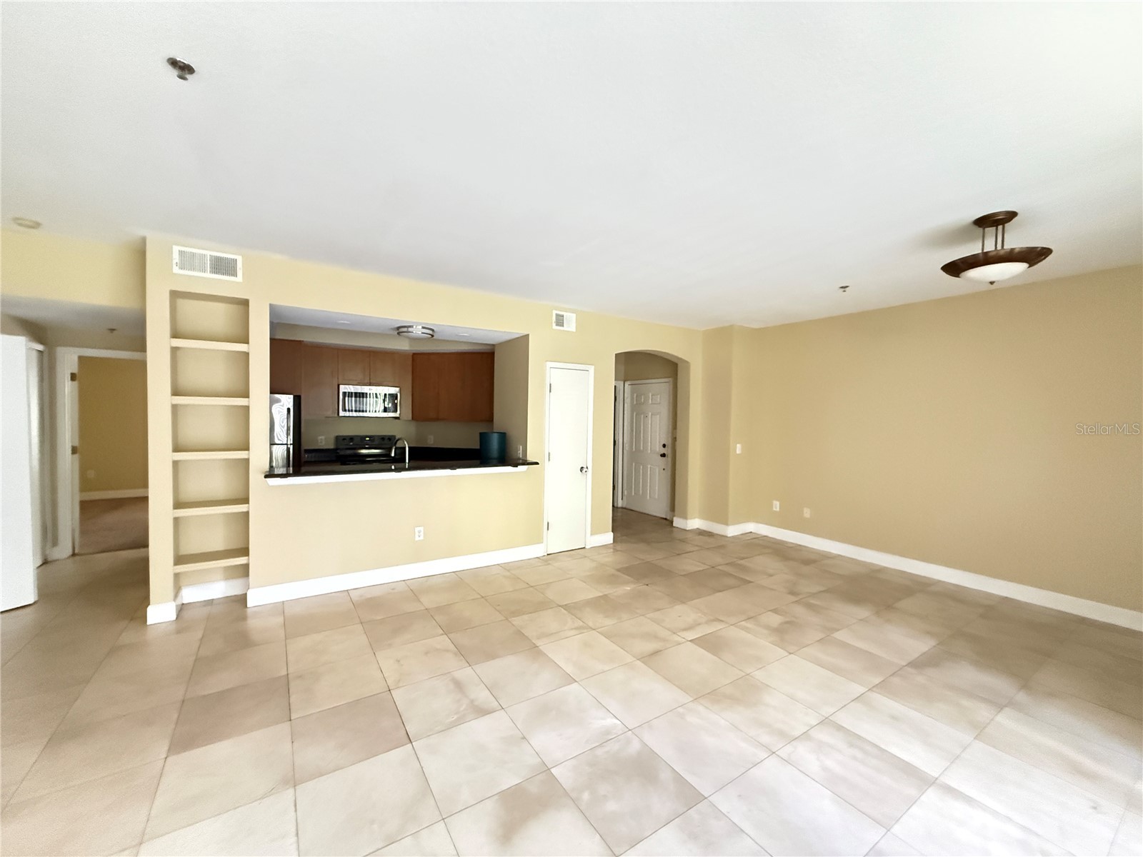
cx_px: 572
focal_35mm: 14
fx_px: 462
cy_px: 428
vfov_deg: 85.7
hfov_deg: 102.1
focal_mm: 2.22
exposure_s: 1/32
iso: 1600
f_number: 2.2
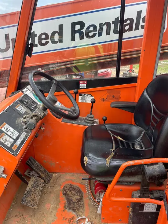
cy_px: 112
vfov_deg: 67.3
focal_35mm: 26
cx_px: 84
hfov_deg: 53.1
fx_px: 168
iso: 40
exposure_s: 1/166
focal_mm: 4.2
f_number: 1.6
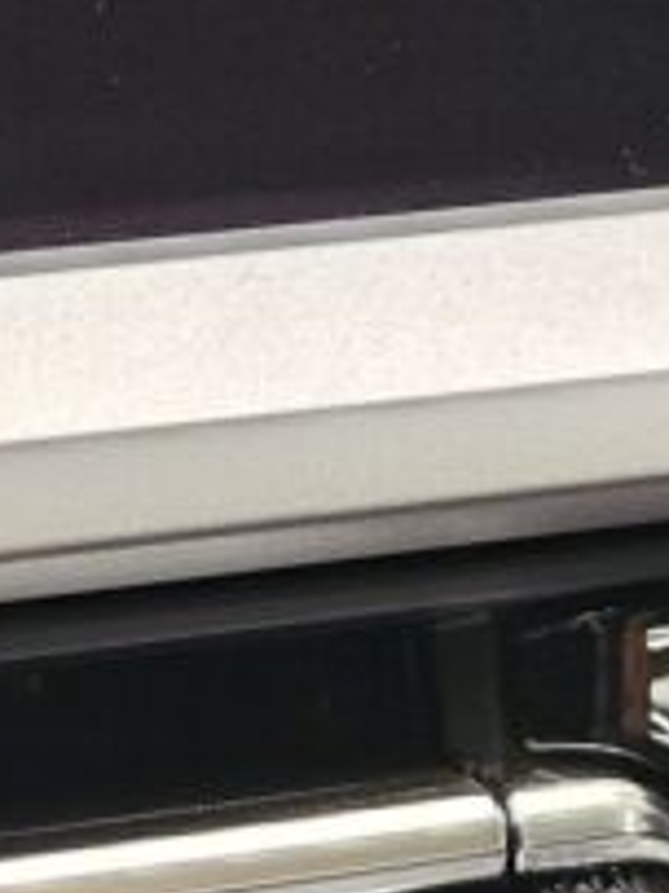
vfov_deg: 10.9
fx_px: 4669
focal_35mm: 181
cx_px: 154
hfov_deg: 8.2
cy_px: 286
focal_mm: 7.01
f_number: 1.69
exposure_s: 1/100
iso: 110
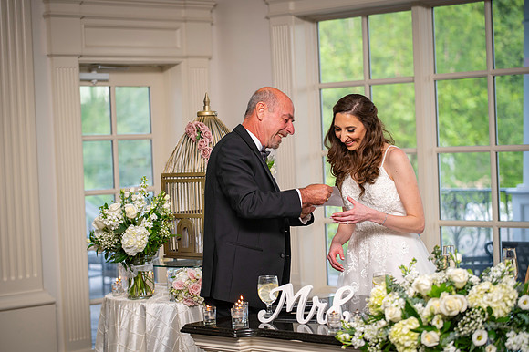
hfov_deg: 22.6
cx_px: 264
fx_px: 1322
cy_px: 176
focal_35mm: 90
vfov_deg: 15.2
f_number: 2.8
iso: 640
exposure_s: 1/125
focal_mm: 90
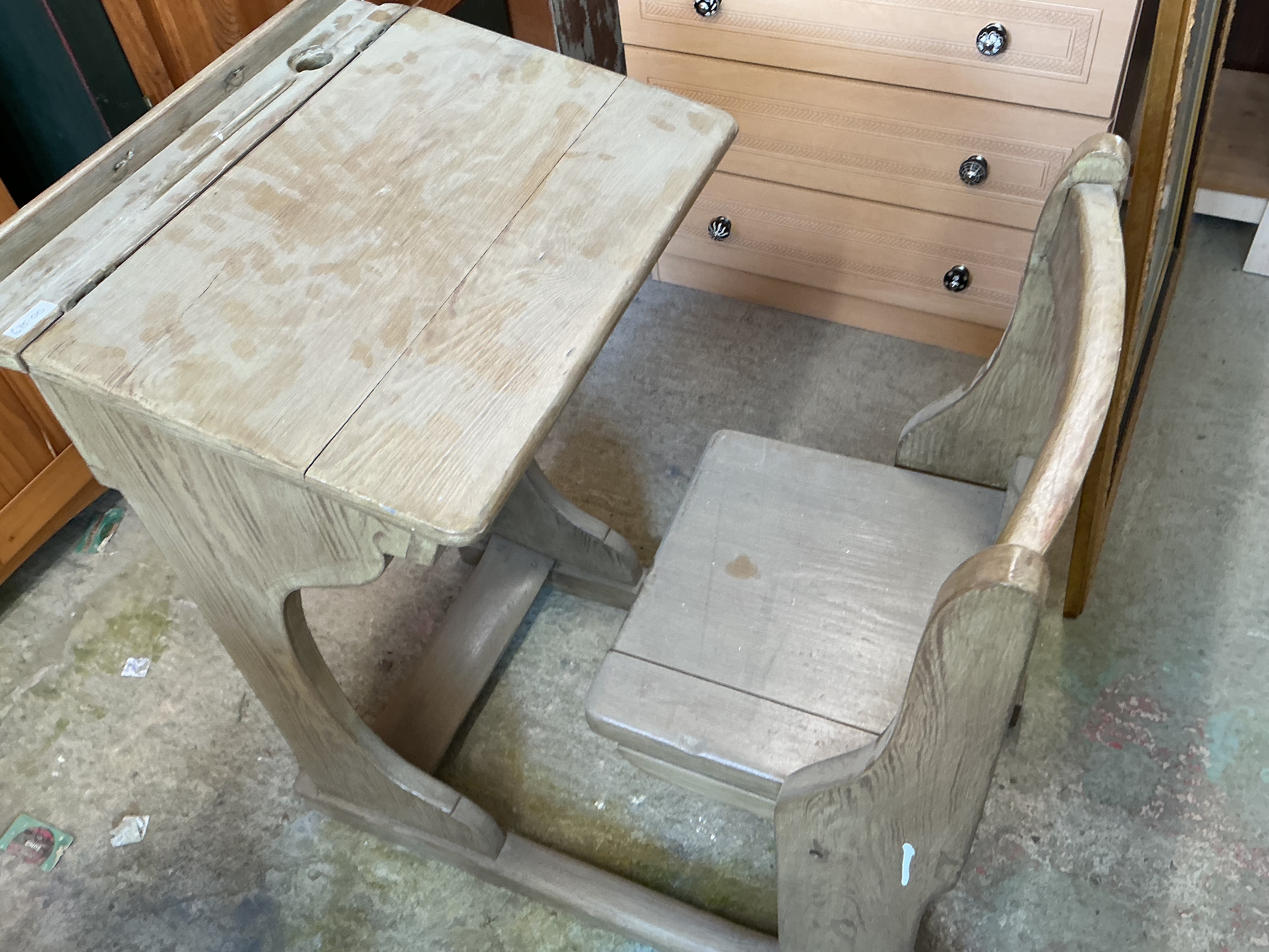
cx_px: 634
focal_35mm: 29
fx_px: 1063
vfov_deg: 48.2
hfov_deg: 61.7
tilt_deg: -49.2
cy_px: 476
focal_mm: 3
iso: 80
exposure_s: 1/50
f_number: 1.8
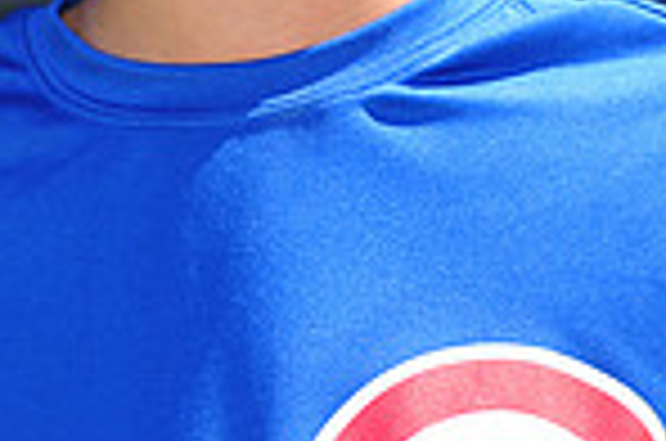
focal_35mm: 786
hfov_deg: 2.6
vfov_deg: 1.7
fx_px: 14510
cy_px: -306
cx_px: 292
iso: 200
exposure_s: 1/640
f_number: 4.5
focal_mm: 200
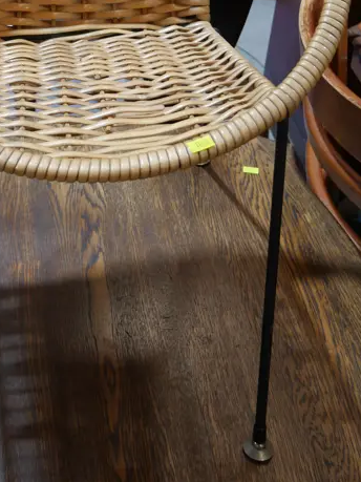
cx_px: 48
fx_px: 932
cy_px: 67
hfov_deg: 21.5
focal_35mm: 67
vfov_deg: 28.1
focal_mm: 15
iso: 320
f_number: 3.6
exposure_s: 1/60
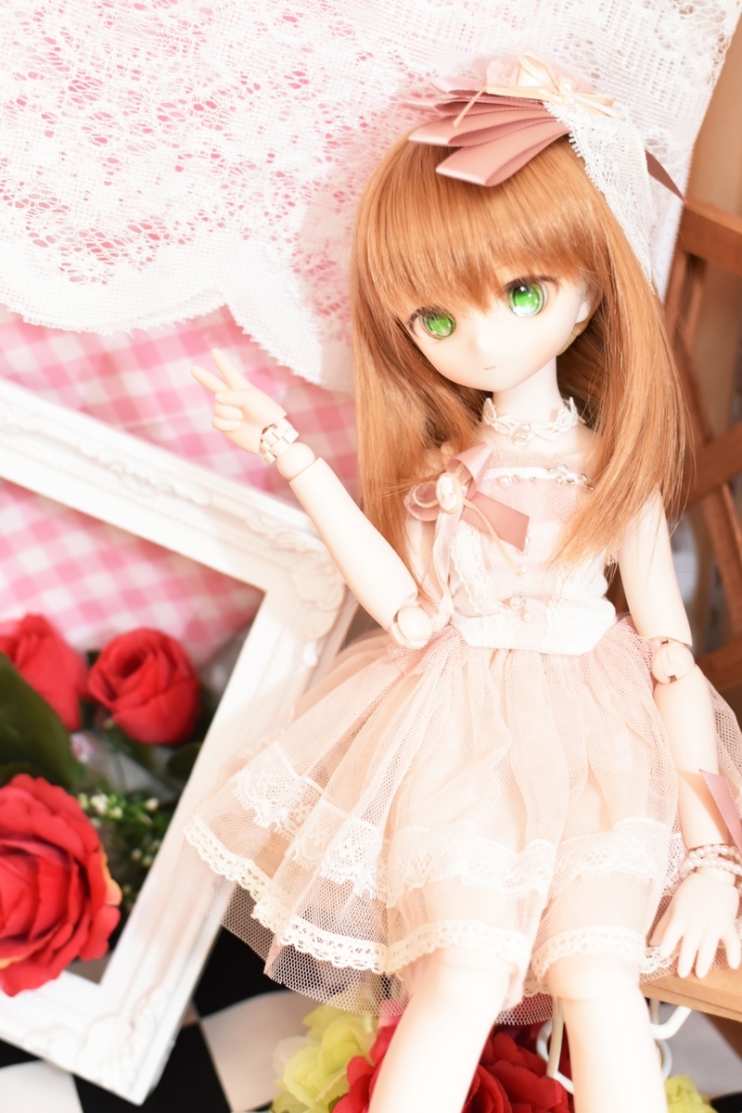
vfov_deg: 37.9
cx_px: 371
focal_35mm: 52
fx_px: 1623
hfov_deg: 25.8
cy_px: 556
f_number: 2.8
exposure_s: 1/60
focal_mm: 35
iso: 800
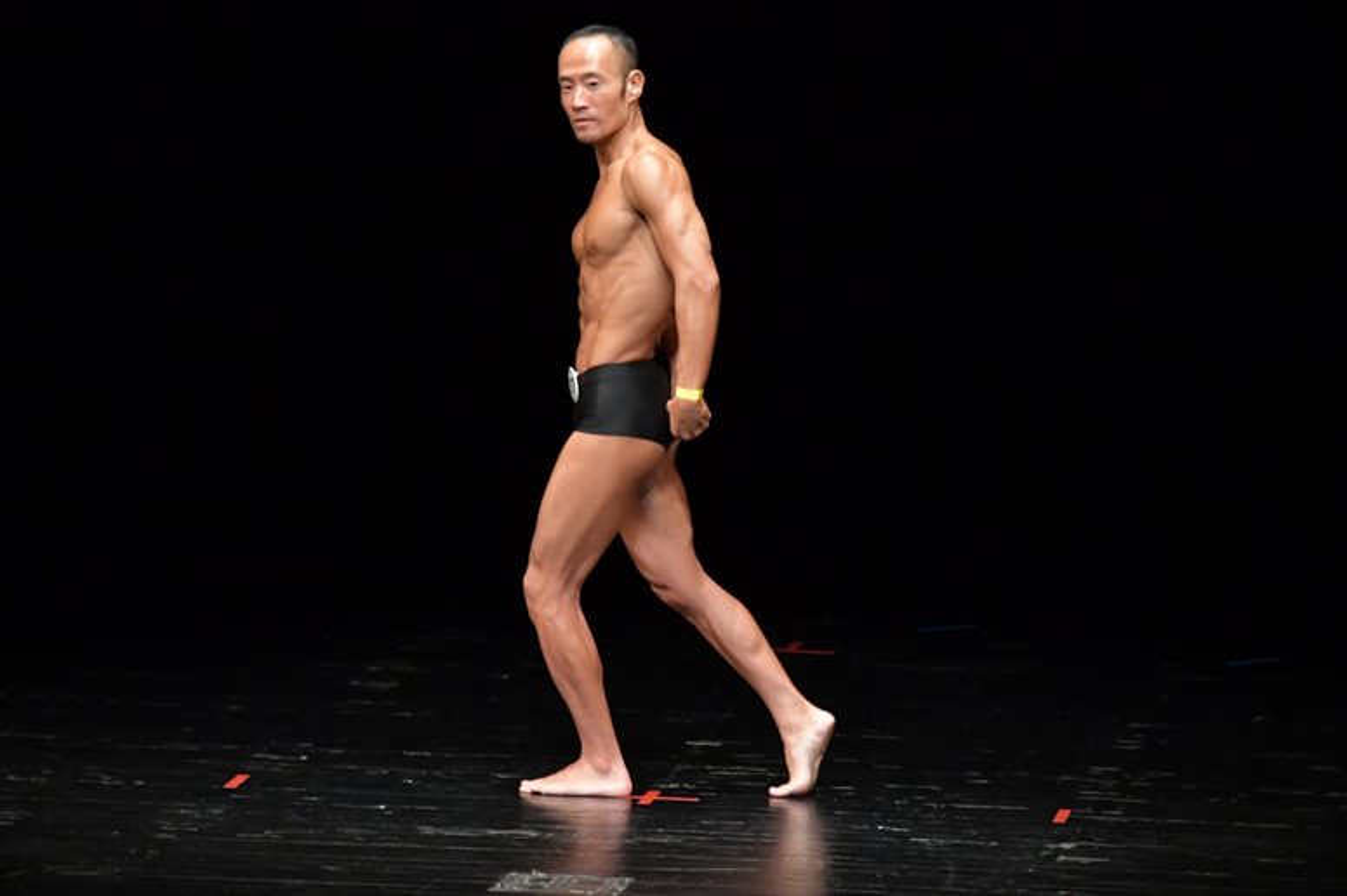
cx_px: 674
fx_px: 11220
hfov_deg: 6.9
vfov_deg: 4.6
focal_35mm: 300
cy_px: 448
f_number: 5.6
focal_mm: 200
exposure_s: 1/400
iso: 4000
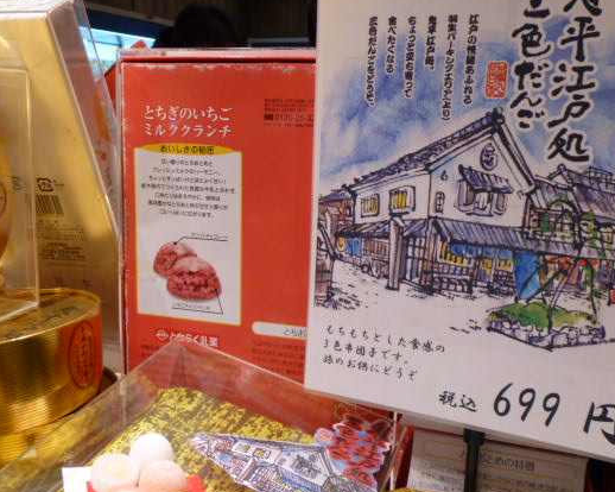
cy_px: 251
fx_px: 637
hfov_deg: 51.5
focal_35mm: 35
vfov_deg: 42.2
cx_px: 283
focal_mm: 5.2
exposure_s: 1/60
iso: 320
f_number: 3.3
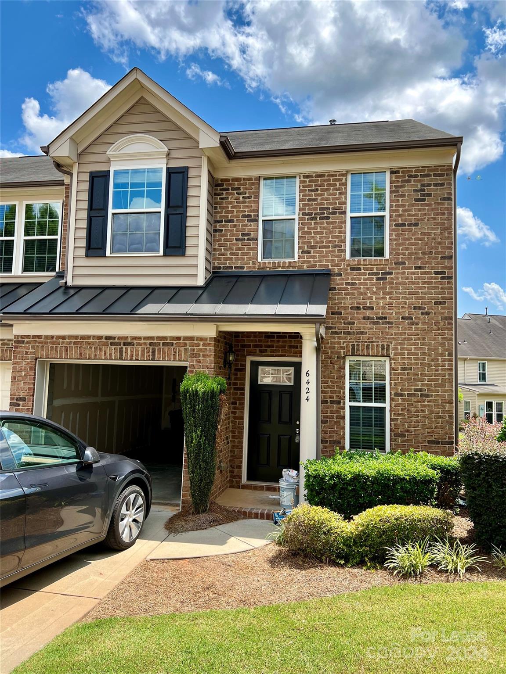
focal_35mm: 26
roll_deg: -0.1
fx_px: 507
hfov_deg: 53.1
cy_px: 337
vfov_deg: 67.3
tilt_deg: +5.6
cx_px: 253
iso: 50
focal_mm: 5.7
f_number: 1.5
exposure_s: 1/1934
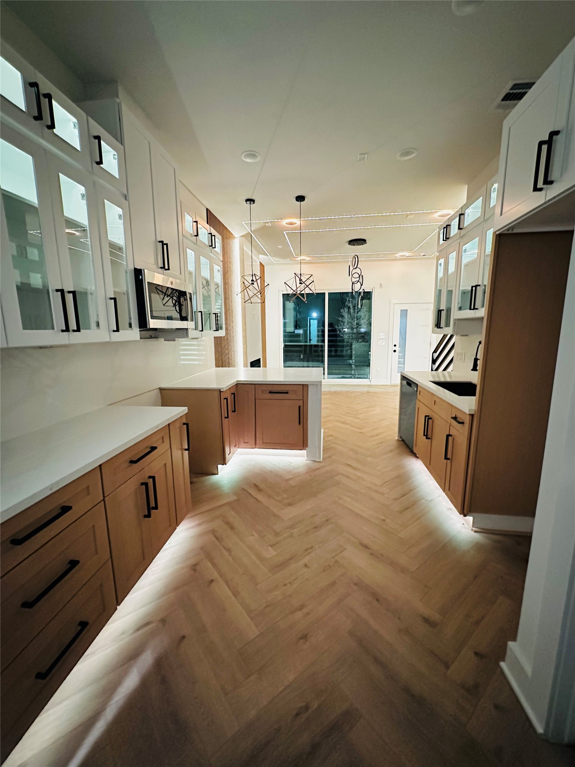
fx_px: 310
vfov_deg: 102.1
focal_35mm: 14
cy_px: 384
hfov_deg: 85.7
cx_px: 288
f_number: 2.2
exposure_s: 1/40
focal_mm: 2.22
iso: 1250
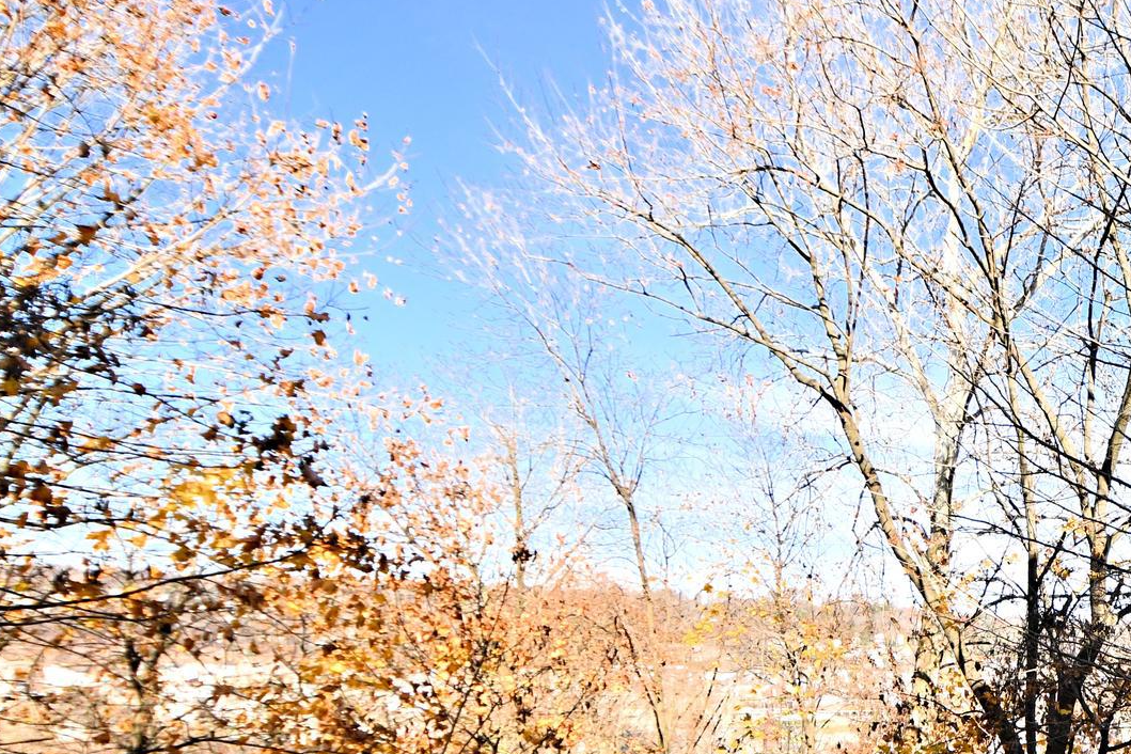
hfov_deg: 54.3
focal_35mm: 29
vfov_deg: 41.6
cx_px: 1047
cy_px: 670
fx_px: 911
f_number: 5
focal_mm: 10
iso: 1000
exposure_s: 1/4000
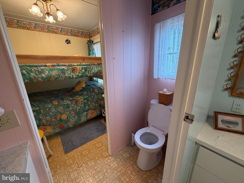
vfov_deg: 85.7
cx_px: 122
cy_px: 92
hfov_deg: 102.1
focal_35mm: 14
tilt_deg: -15.2
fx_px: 99
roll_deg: +2.4
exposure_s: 1/60
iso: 250
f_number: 2.2
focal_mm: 2.22
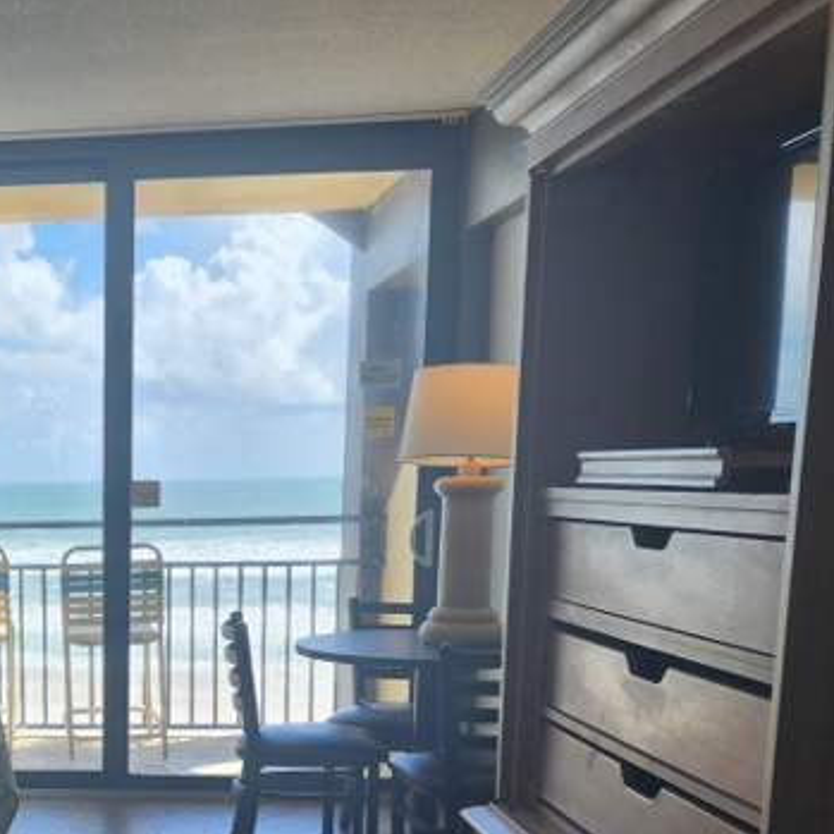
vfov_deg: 57.3
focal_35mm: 28
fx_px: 763
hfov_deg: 56.7
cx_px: 318
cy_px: 425
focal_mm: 6.4
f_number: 1.8
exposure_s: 1/182
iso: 32
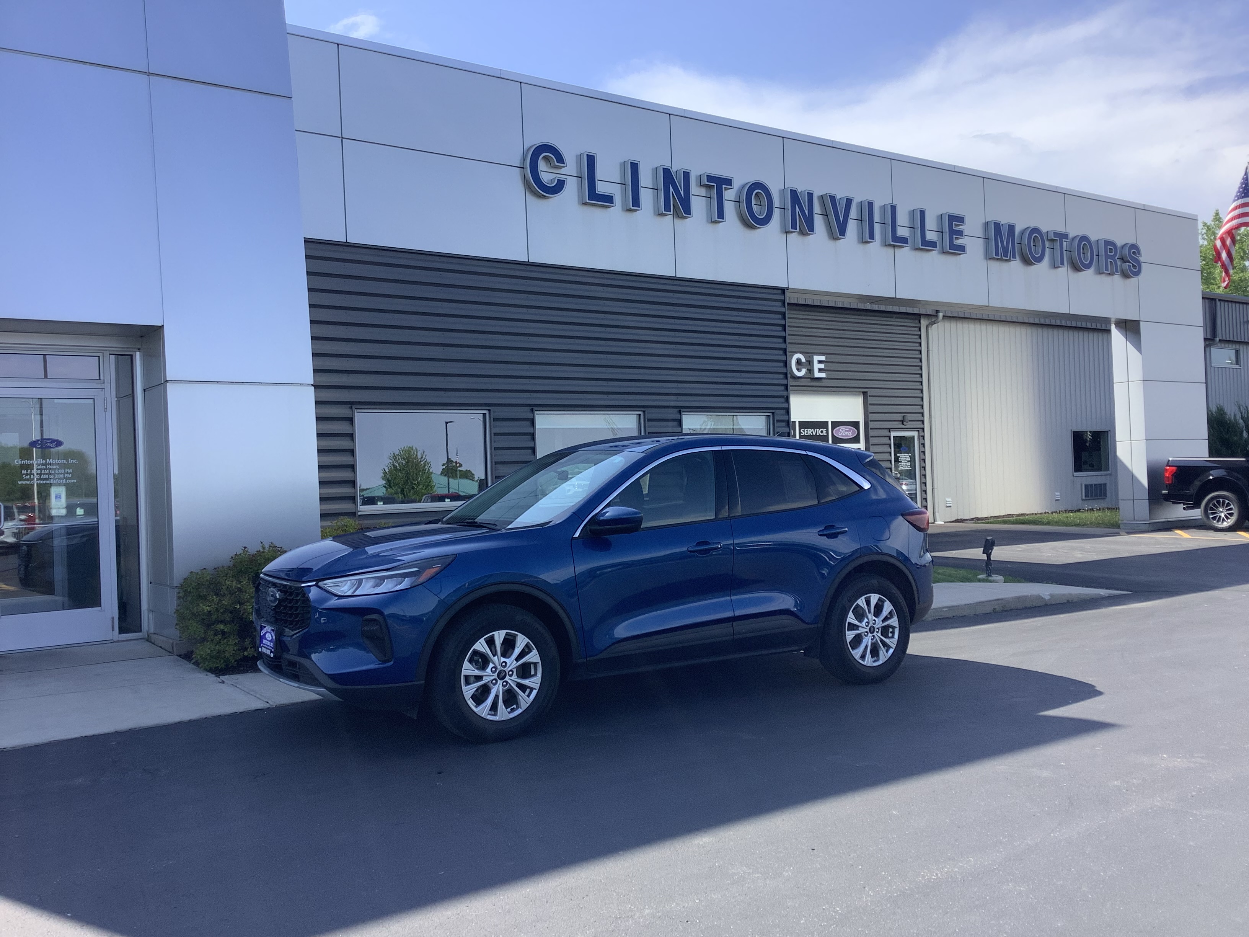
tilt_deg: +0.4
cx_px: 624
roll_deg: +2.3
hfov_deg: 58.4
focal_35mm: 31
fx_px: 1119
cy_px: 468
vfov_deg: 45.4
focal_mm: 3.3
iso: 25
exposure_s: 1/604
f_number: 2.4
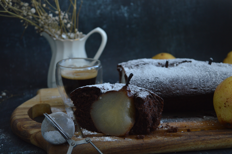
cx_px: 116
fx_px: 531
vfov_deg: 16.5
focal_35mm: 82
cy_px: 77
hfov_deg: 24.6
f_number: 5.6
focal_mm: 55
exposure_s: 1/125
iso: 400
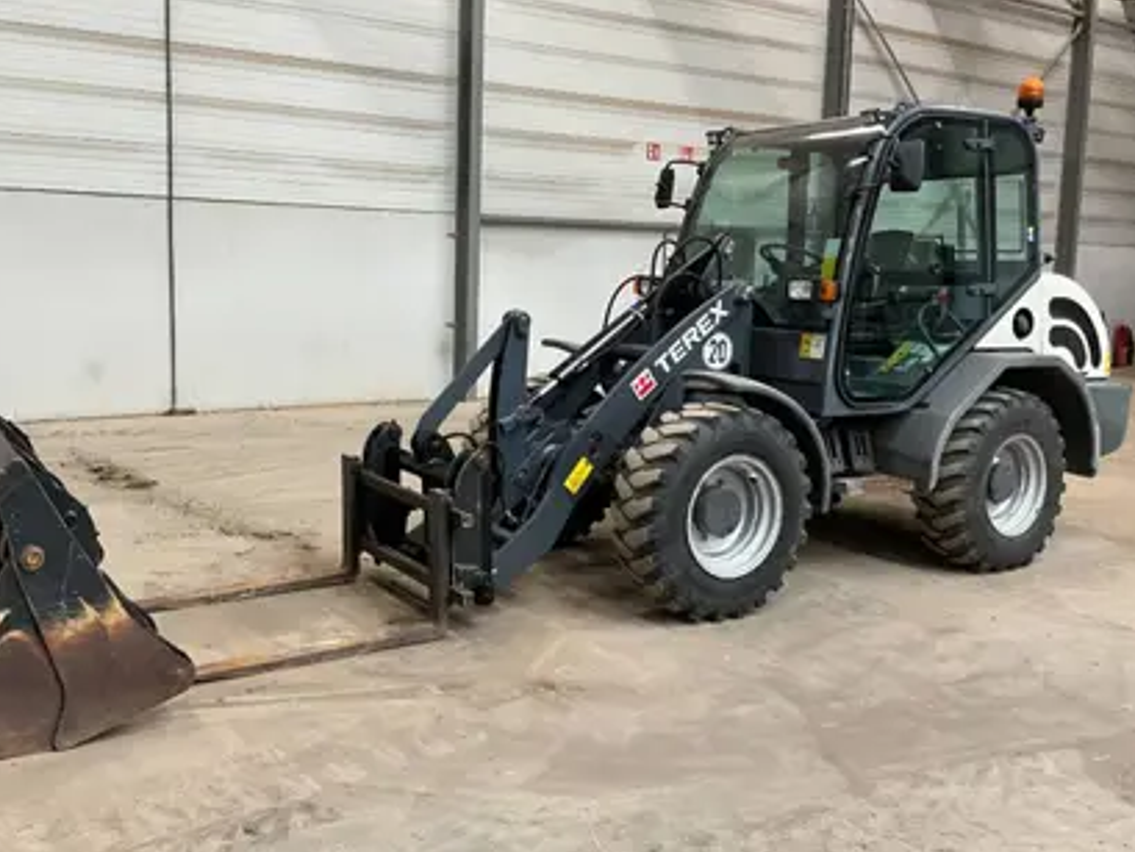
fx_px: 1115
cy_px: 408
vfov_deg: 41.8
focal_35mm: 34
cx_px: 488
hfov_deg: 53.8
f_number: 1.8
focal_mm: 3
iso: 125
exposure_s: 1/60
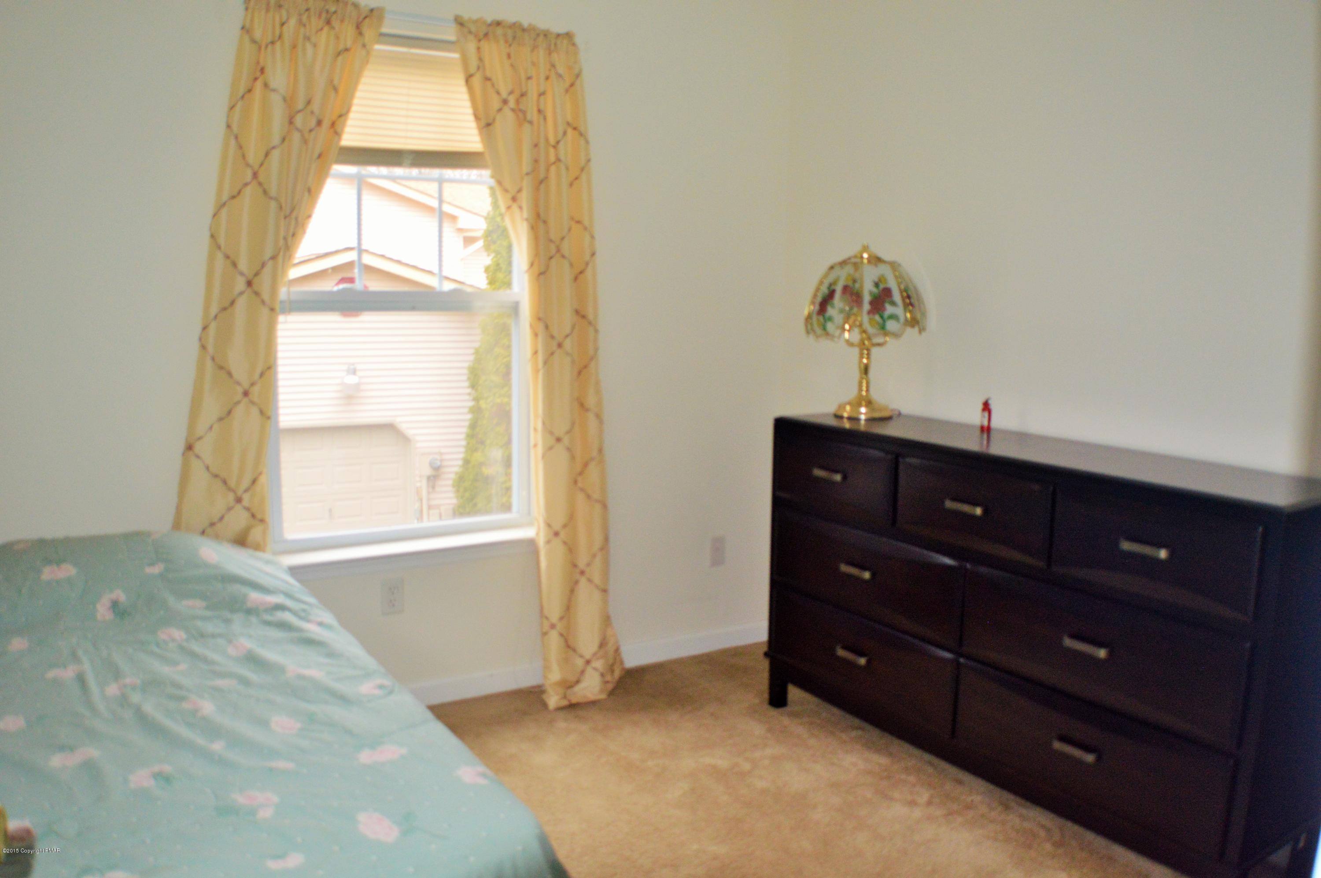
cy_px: 439
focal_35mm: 36
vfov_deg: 36.8
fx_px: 1320
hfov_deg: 53.2
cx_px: 660
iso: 1100
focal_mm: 24
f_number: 4
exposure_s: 1/60
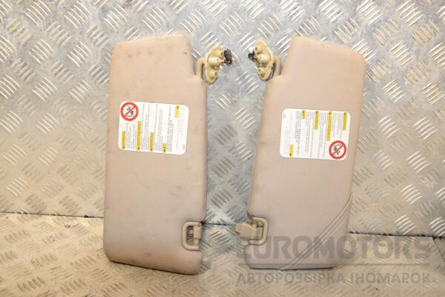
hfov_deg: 41.1
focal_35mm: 48
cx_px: 222
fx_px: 593
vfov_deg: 28.1
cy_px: 148
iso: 1600
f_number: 7.1
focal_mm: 32
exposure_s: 1/200
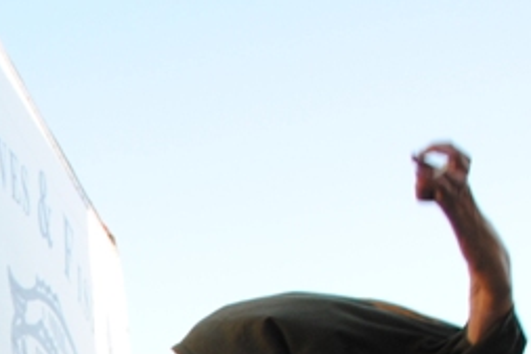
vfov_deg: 10.0
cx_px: -378
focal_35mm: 124
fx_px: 1830
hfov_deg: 14.7
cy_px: 773
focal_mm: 18
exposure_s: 1/320
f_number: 5
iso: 200
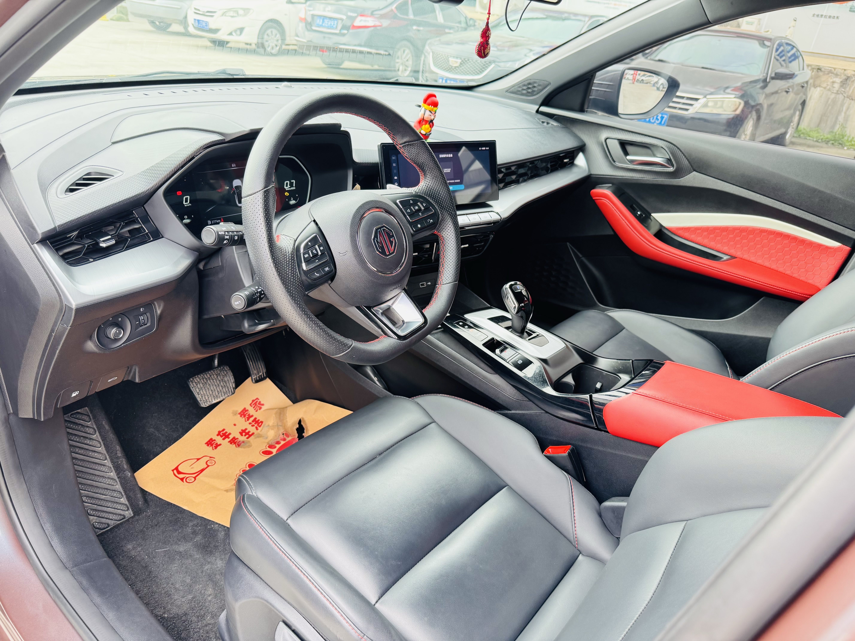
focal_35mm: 24
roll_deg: -5.8
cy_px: 320
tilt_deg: -27.4
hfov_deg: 71.6
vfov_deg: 56.8
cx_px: 428
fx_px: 593
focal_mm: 6.76
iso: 125
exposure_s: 1/121
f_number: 1.78
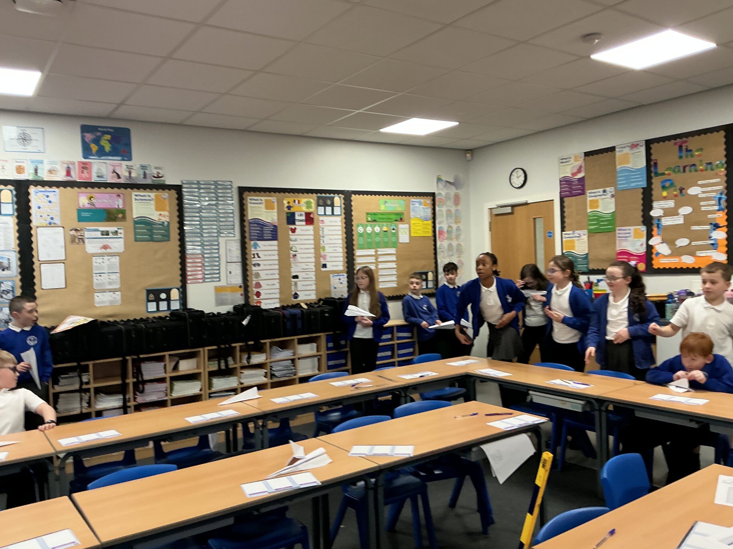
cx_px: 366
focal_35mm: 29
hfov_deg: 61.7
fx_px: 614
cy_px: 274
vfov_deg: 48.2
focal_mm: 3
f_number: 1.8
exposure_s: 1/50
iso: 80
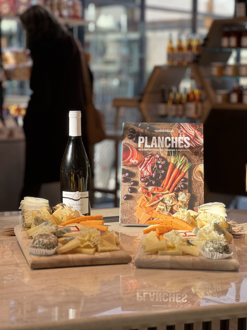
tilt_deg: -5.4
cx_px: 124
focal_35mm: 77
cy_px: 165
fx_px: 733
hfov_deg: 19.1
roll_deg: -0.3
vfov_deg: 25.3
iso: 25
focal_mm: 9
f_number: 2.8
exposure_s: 1/121
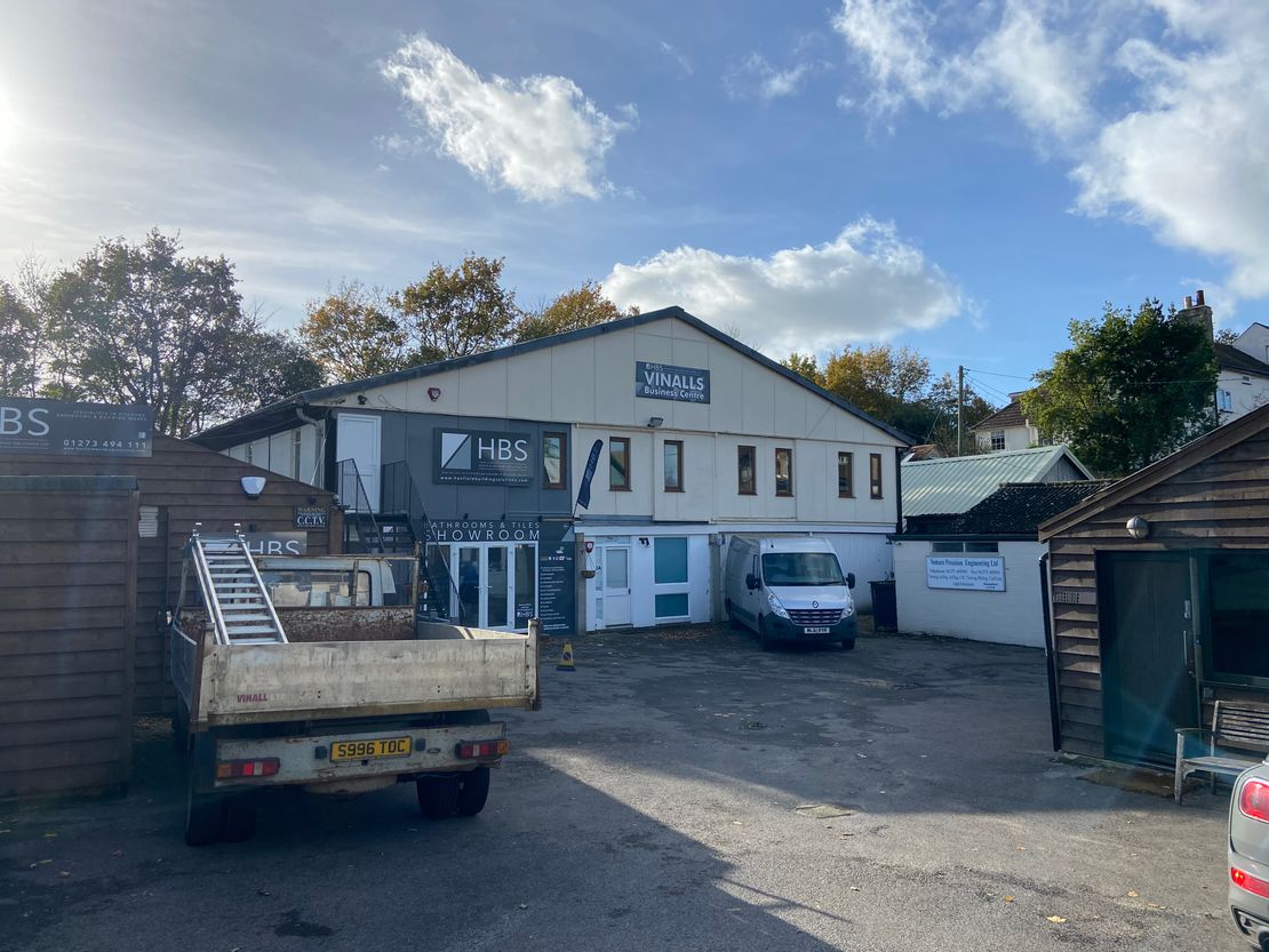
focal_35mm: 26
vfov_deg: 53.1
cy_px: 476
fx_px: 953
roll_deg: -0.1
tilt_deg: +3.7
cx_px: 634
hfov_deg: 67.3
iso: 32
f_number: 1.8
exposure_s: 1/3401
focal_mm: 4.25
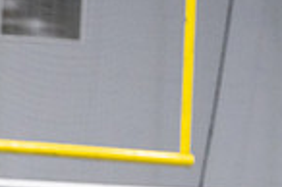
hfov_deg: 2.6
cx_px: -203
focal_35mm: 796
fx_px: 6228
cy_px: 317
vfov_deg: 1.7
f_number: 2.8
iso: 5000
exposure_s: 1/1250
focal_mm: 200
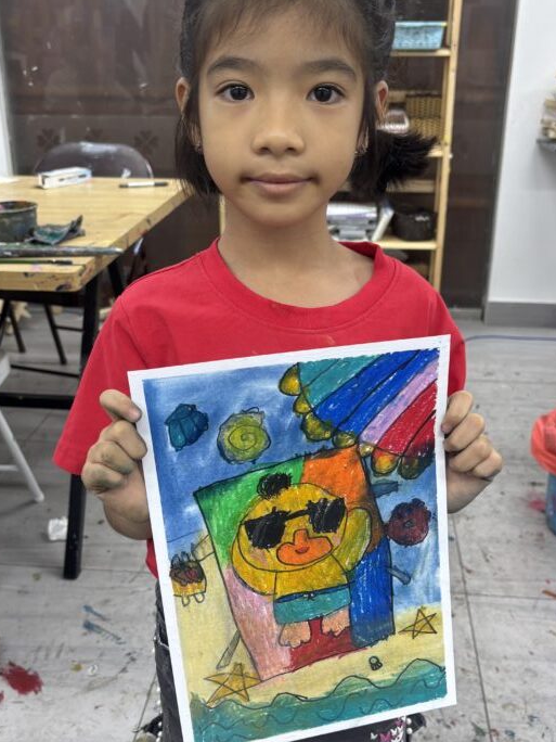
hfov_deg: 37.7
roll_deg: -0.9
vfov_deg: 49.0
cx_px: 275
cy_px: 383
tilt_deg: -24.9
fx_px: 814
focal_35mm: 38
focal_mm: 5.96
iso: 100
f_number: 1.6
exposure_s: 1/100
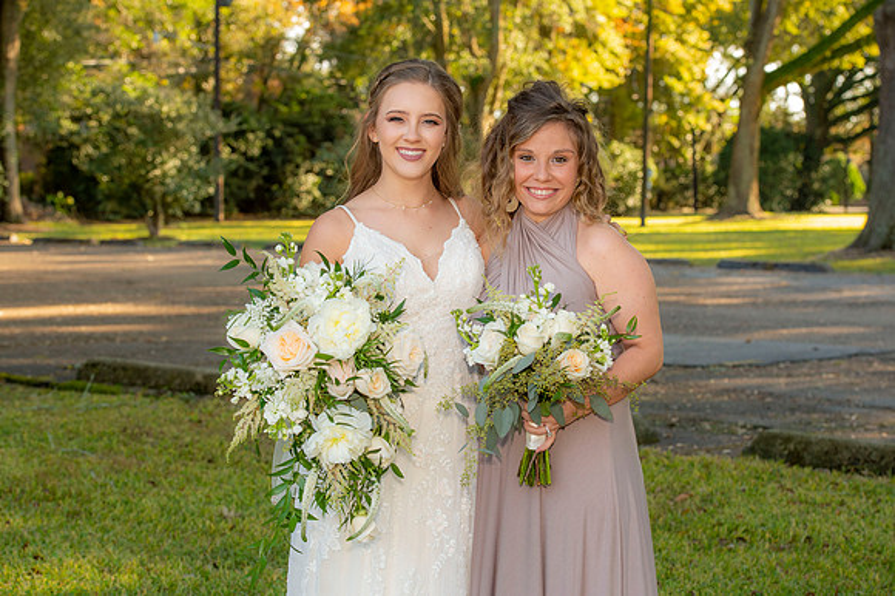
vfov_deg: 17.0
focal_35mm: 80
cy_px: 298
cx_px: 448
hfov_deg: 25.4
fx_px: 1988
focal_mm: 80
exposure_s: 1/400
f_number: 6.3
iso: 1250
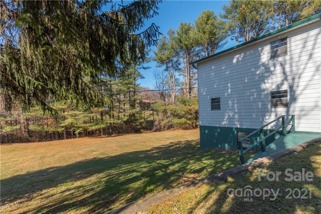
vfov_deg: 70.5
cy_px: 107
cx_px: 160
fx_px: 152
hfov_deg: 93.3
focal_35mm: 17
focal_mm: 17
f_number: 7.1
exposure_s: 1/1000
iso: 400
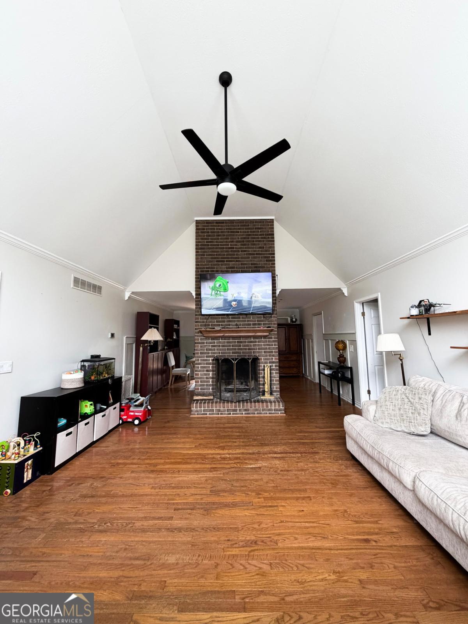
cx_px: 234
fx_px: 252
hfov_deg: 85.7
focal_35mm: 14
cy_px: 312
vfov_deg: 102.1
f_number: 2.2
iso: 200
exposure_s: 1/120
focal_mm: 2.22
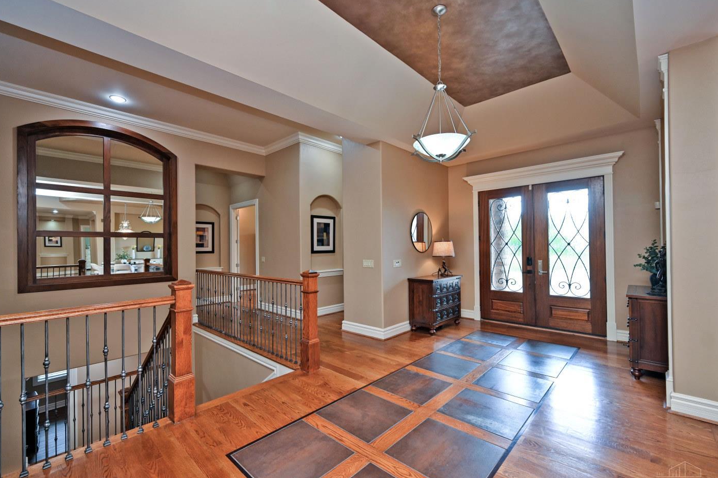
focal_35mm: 15
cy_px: 246
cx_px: 337
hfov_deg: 100.3
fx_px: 299
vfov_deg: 77.3
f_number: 4
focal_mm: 14
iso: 250
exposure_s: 1/60
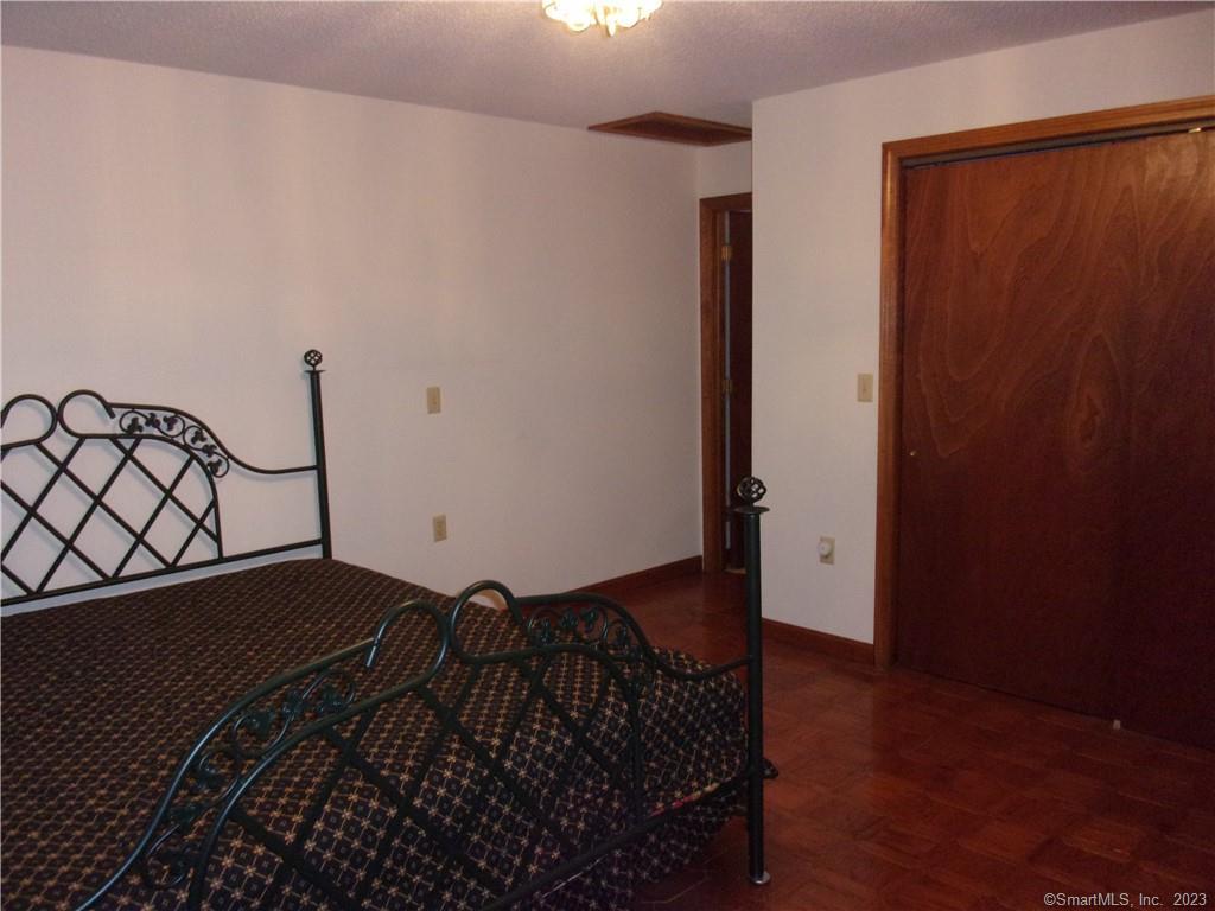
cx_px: 608
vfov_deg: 49.7
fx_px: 983
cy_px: 456
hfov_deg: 63.4
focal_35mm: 28
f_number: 3.9
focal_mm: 5.1
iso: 400
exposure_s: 1/34
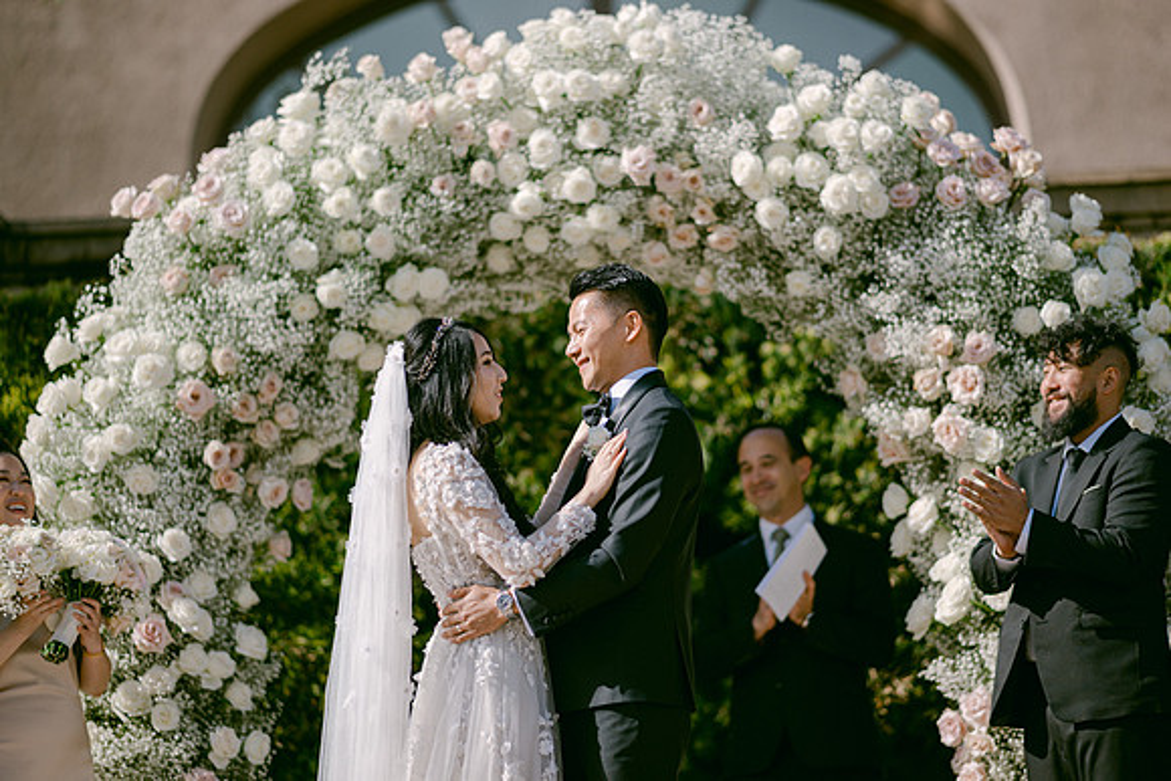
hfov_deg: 19.4
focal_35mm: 105
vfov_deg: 13.0
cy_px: 390
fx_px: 3429
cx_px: 586
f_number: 1.4
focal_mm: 105
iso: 100
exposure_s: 1/10000
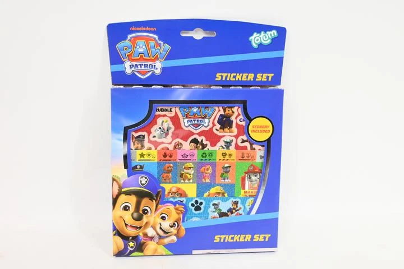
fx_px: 513
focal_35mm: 46
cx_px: 202
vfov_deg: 29.4
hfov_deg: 43.0
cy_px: 134
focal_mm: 30.5
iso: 720
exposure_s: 1/125
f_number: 4.8
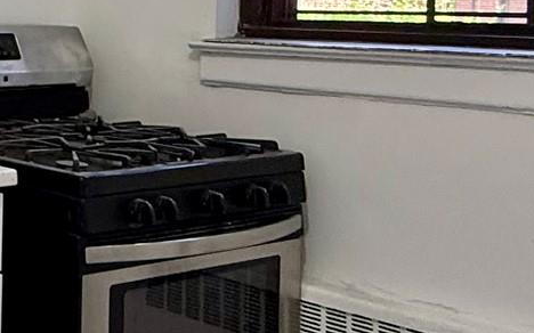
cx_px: -348
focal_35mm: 65
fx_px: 946
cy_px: 6
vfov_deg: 19.4
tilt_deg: +1.2
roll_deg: -1.3
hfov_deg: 22.8
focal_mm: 2.22
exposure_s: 1/120
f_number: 2.2
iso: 200
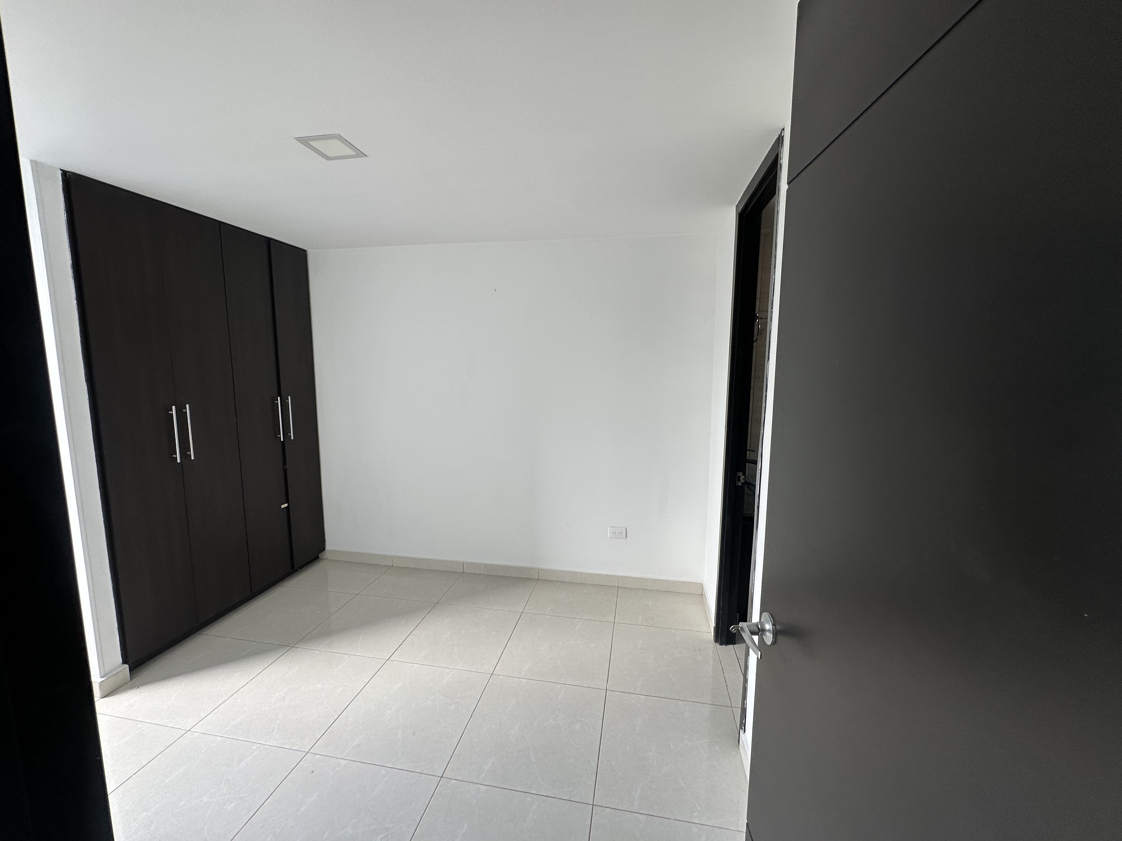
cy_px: 420
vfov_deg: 85.7
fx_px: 454
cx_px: 561
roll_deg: -0.7
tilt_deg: -6.2
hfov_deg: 102.1
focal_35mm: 14
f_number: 2.2
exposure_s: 1/99
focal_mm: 2.22
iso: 50
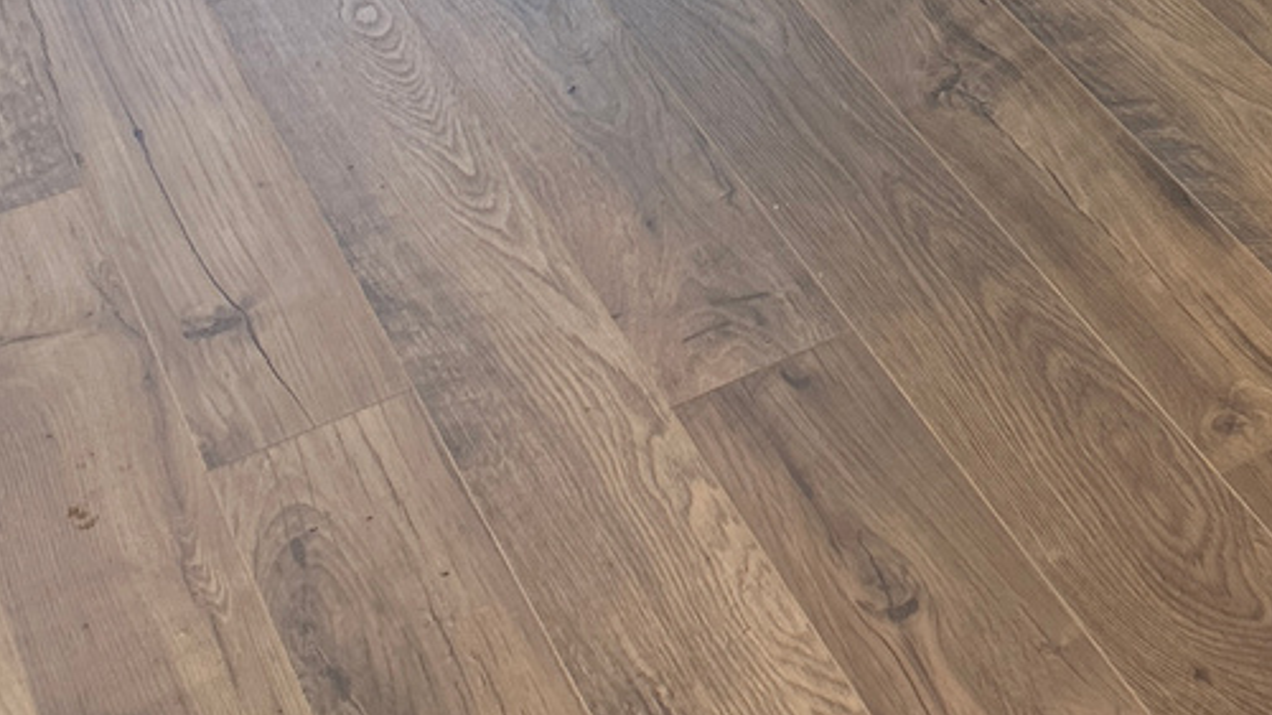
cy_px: -1150
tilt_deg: -11.2
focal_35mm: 87
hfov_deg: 23.3
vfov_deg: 11.0
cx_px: 1320
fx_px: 2934
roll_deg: +0.8
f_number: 1.5
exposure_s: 1/120
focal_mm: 5.7
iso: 40
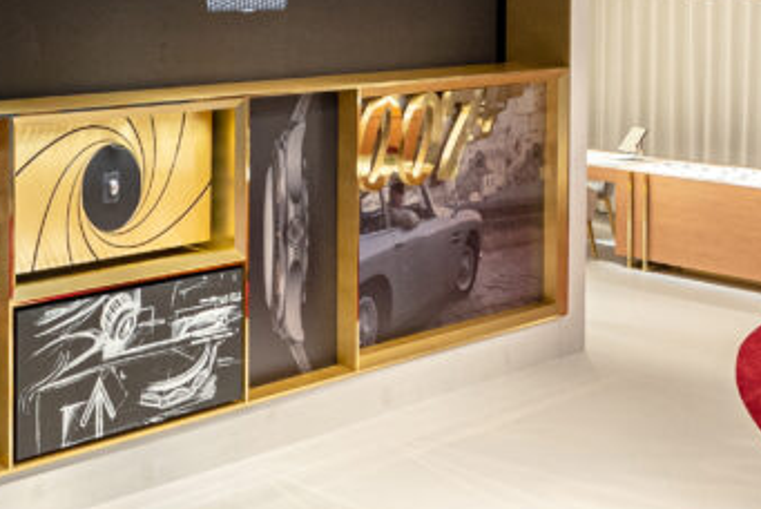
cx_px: -33
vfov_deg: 27.2
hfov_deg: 39.6
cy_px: -141
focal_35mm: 42
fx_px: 889
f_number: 5.6
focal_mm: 14
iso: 400
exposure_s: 1/100
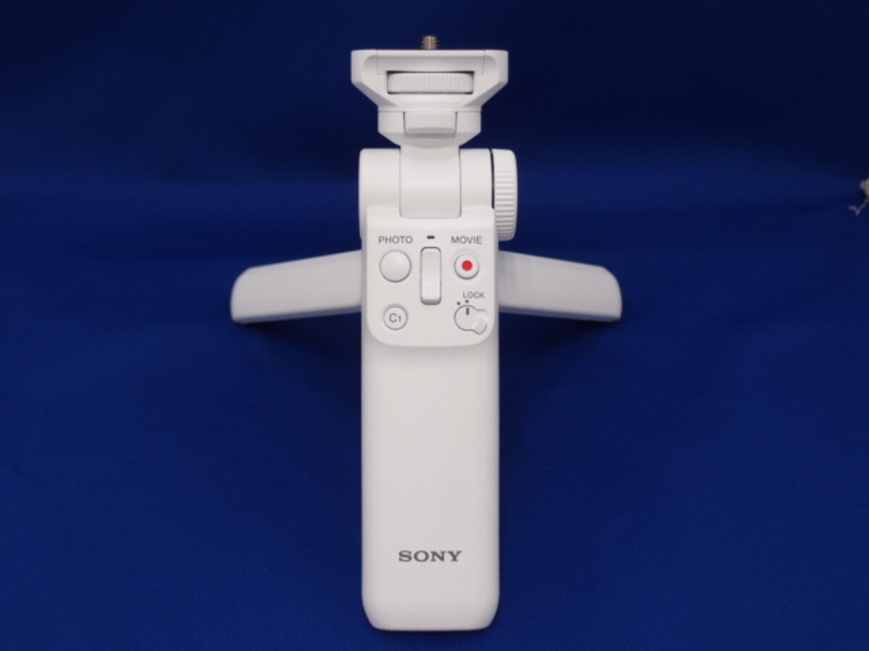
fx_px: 1255
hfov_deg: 38.2
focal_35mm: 50
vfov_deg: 29.1
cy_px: 326
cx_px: 434
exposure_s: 1/125
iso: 100
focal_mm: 10.83
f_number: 2.2
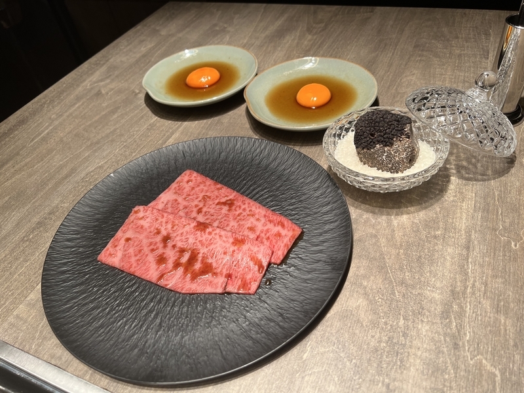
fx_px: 394
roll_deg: +10.2
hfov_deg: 67.3
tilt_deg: -44.4
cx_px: 262
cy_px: 196
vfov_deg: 53.1
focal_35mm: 26
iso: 80
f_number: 1.5
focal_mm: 5.7
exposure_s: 1/100
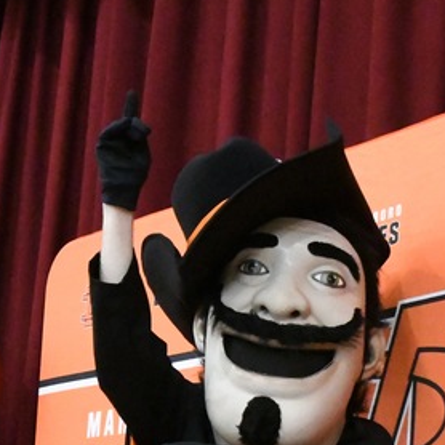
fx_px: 1600
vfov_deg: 15.4
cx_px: 214
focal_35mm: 110
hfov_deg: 15.8
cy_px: 497
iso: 22800
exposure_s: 1/640
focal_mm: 24
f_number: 5
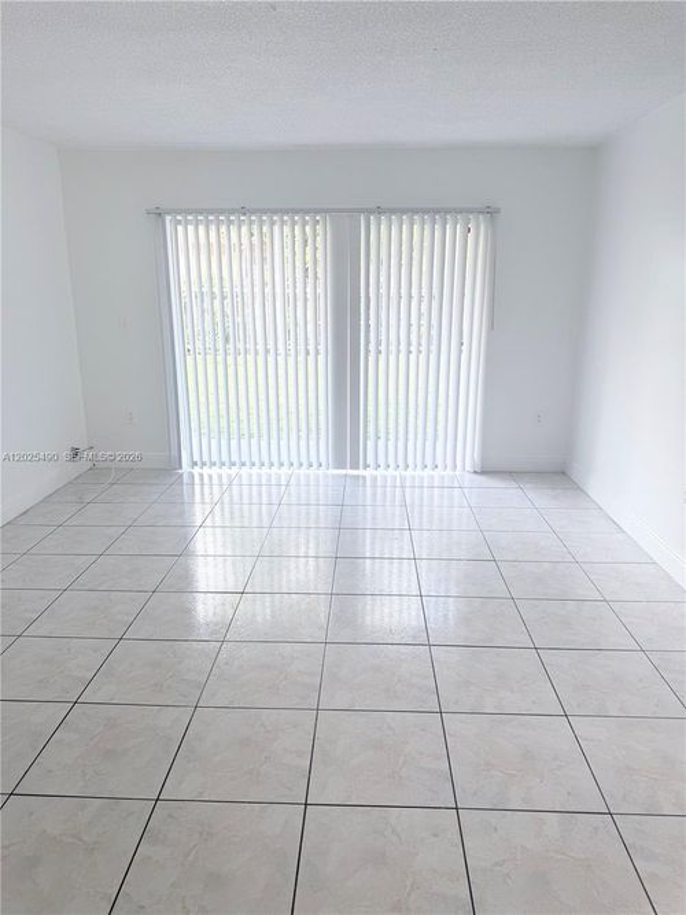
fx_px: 634
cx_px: 343
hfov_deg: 56.8
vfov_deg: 71.6
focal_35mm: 24
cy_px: 458
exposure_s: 1/121
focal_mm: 6.76
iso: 64
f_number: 1.78
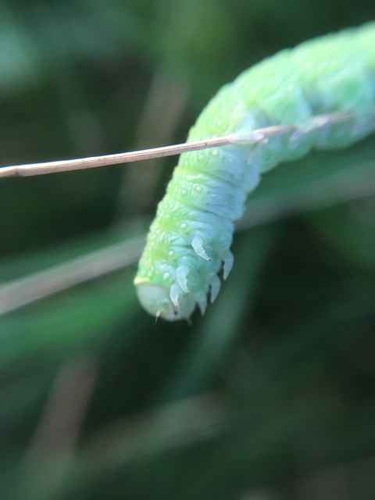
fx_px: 419
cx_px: 188
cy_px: 250
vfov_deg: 61.7
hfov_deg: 48.2
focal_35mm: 29
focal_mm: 4.15
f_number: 2.2
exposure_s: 1/33
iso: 25
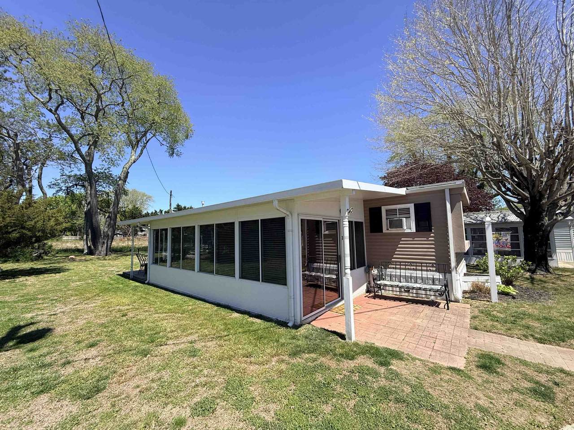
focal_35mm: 14
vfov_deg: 85.7
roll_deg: +2.7
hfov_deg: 102.1
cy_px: 215
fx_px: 232
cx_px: 287
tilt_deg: +2.4
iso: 50
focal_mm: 2.22
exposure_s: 1/1534
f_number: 2.2
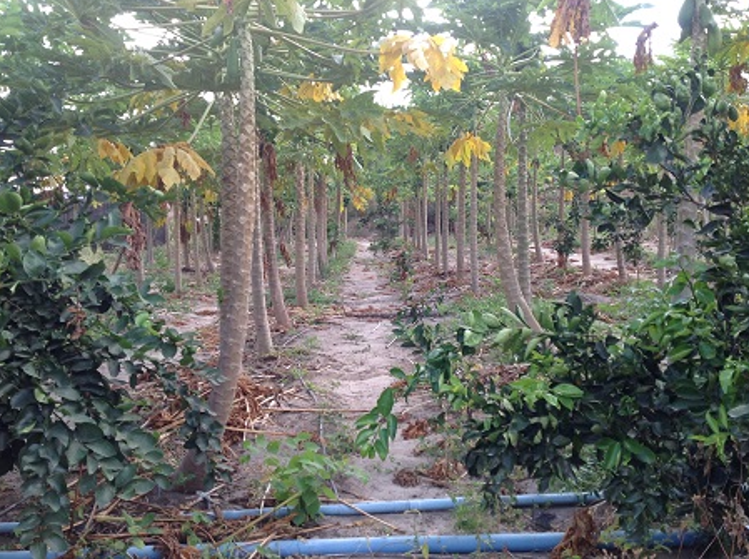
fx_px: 842
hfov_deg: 47.9
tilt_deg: +4.1
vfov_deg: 36.7
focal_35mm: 39
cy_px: 249
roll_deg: +0.0
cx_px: 384
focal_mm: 4.28
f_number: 2.4
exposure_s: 1/229
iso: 50
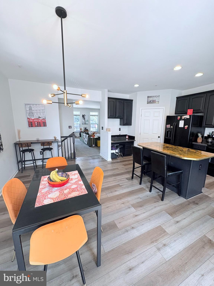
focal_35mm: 14
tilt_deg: -8.4
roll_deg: +0.2
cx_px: 107
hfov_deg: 85.7
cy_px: 143
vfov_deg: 102.1
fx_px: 115
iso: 125
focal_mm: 2.22
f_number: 2.2
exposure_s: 1/60
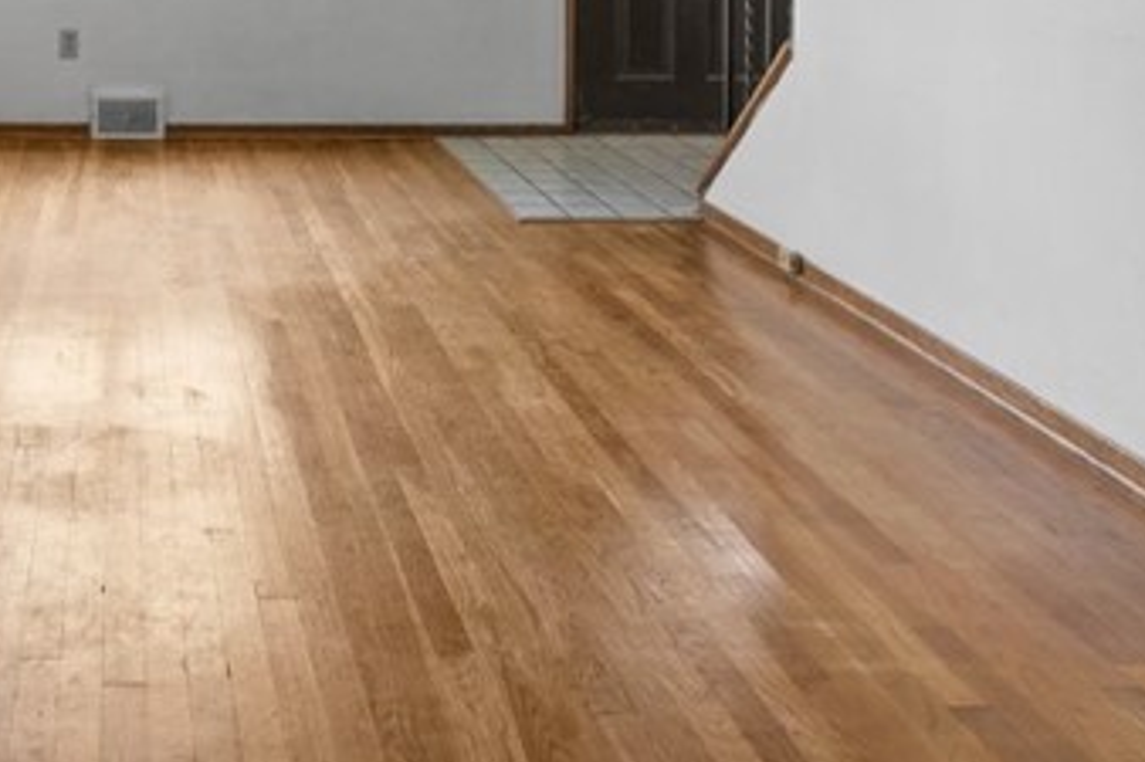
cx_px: 132
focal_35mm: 45
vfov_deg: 26.5
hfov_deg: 40.6
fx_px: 1430
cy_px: -152
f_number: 8
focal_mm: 14
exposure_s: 1
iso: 400
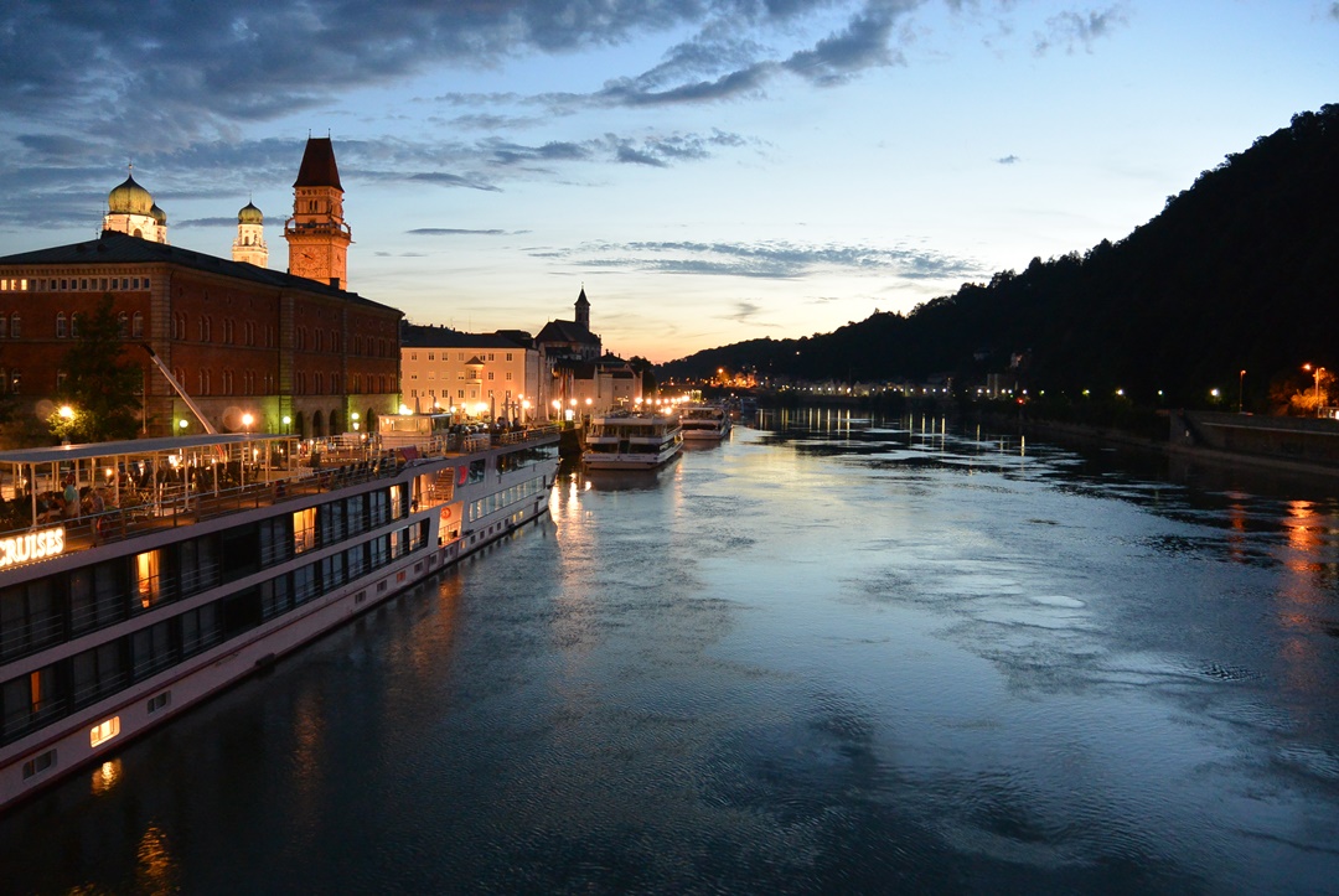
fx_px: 1080
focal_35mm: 29
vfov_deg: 45.1
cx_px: 670
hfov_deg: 63.6
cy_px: 448
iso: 800
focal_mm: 11
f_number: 3.5
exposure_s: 1/4
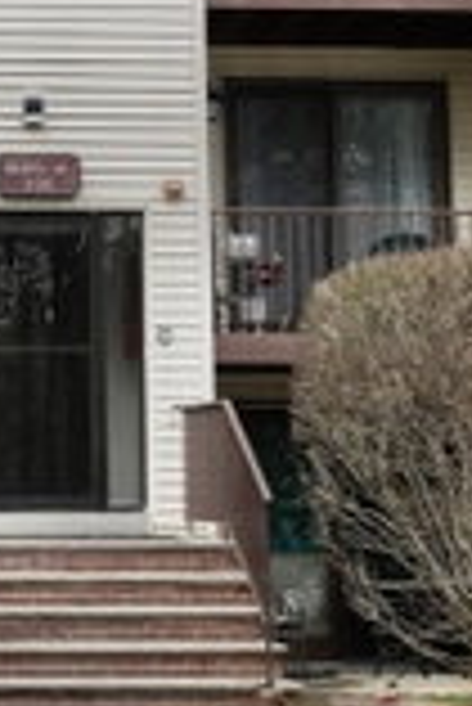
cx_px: -146
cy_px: 72
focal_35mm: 128
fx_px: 2512
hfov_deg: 10.5
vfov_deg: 15.8
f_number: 8
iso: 800
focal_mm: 28
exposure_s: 1/1000
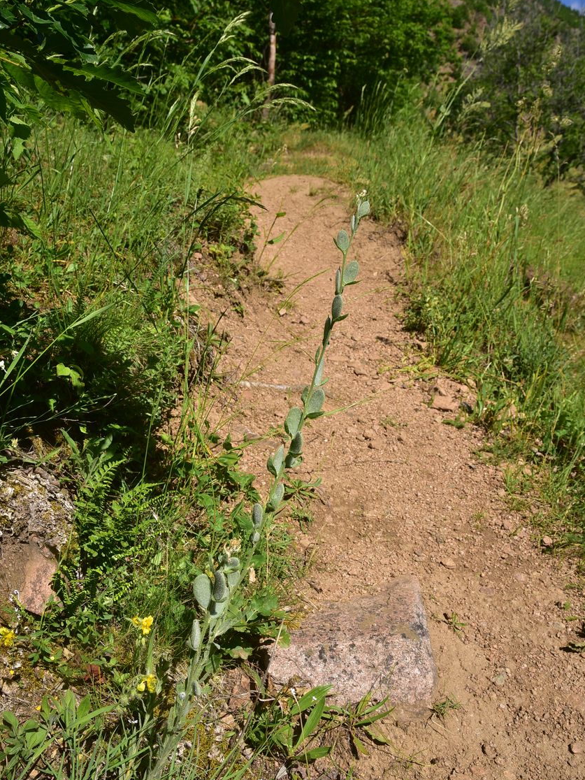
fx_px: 1262
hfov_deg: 26.1
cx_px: 298
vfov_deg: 34.3
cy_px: 405
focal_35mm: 56
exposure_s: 1/125
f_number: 16
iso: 160
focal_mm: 50
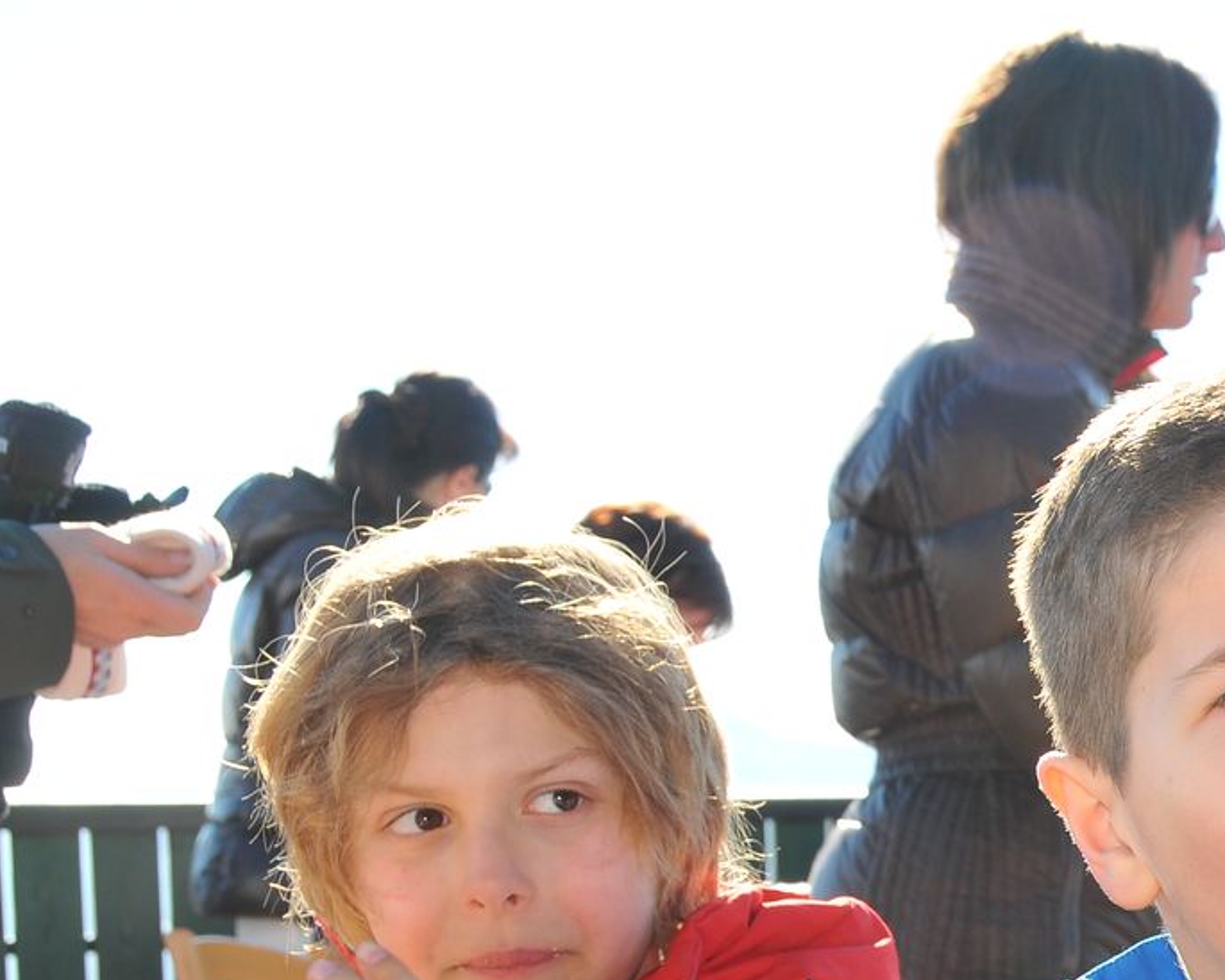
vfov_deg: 16.4
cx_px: 1314
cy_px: 936
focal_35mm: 92
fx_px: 3335
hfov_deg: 20.0
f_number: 6.3
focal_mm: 28
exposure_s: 1/250
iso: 200
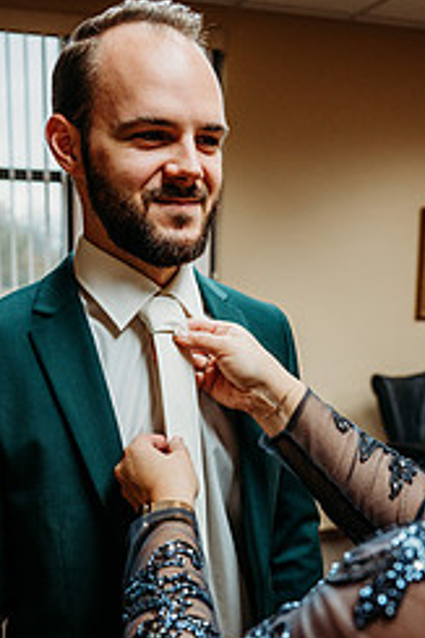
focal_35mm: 44
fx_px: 780
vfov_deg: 43.9
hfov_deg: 30.3
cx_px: 155
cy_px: 424
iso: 2000
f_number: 2.8
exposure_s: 1/320
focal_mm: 24
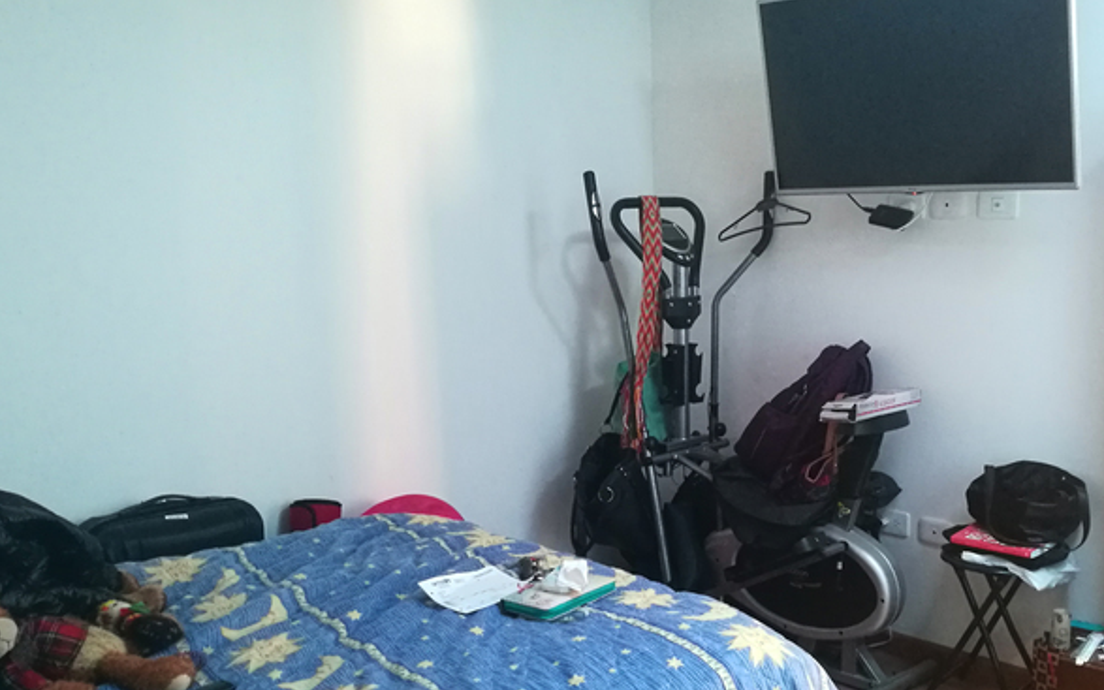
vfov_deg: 32.7
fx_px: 1174
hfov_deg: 49.9
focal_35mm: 39
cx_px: 683
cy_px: 419
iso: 500
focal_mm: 4.5
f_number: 2.2
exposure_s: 1/20
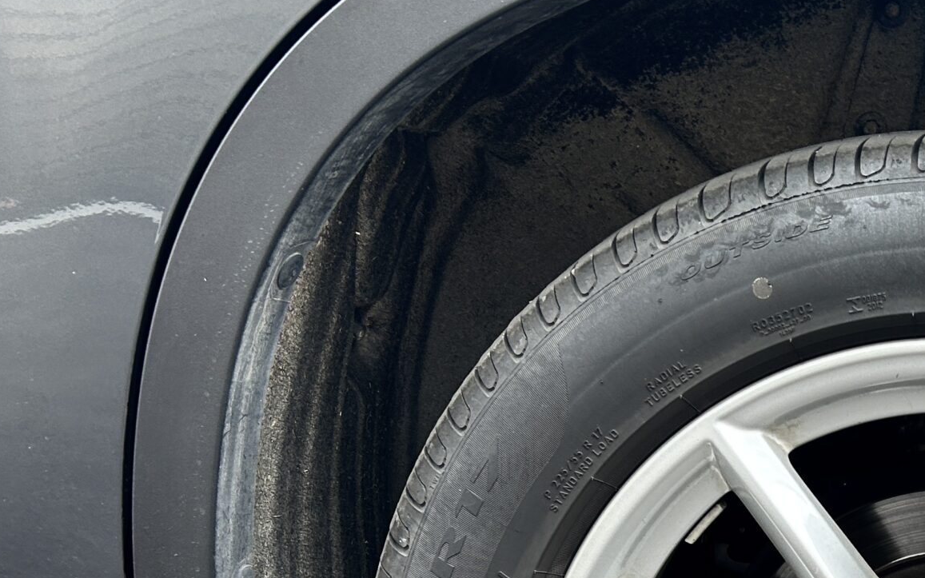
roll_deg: -0.7
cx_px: 974
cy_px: 596
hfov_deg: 30.5
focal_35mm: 61
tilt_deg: -15.6
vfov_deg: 20.5
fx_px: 1538
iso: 64
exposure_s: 1/121
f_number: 1.5
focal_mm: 5.7
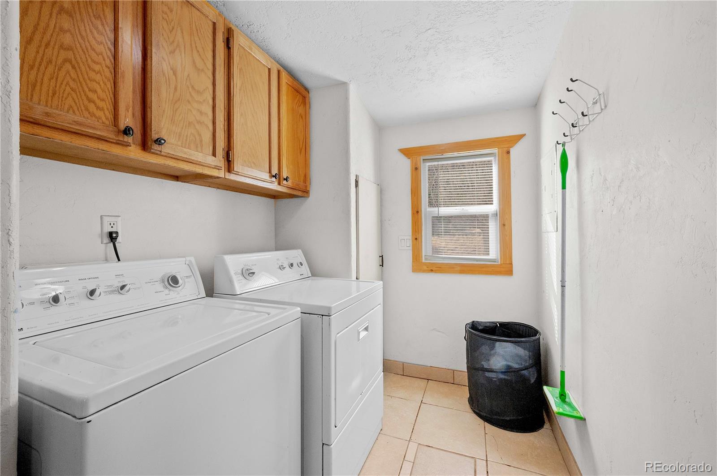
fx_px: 279
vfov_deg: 81.1
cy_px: 238
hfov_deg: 104.3
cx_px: 358
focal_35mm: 14
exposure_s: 1/20
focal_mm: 14
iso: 640
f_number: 14
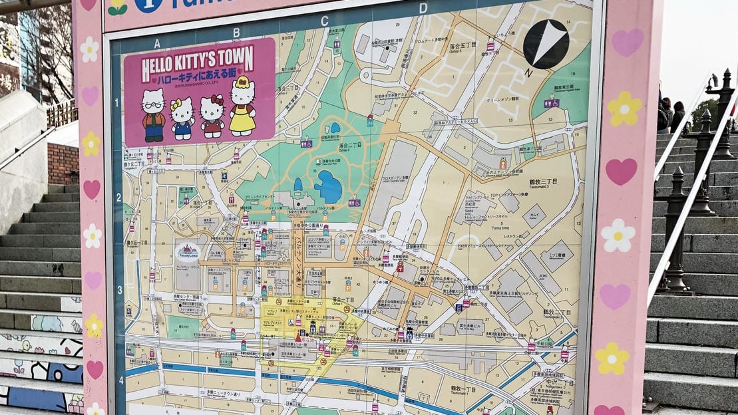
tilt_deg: -7.1
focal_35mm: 44
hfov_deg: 46.4
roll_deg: -1.1
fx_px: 861
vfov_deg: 26.3
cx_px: 357
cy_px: 368
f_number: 1.8
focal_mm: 3.99
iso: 20
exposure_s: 1/941
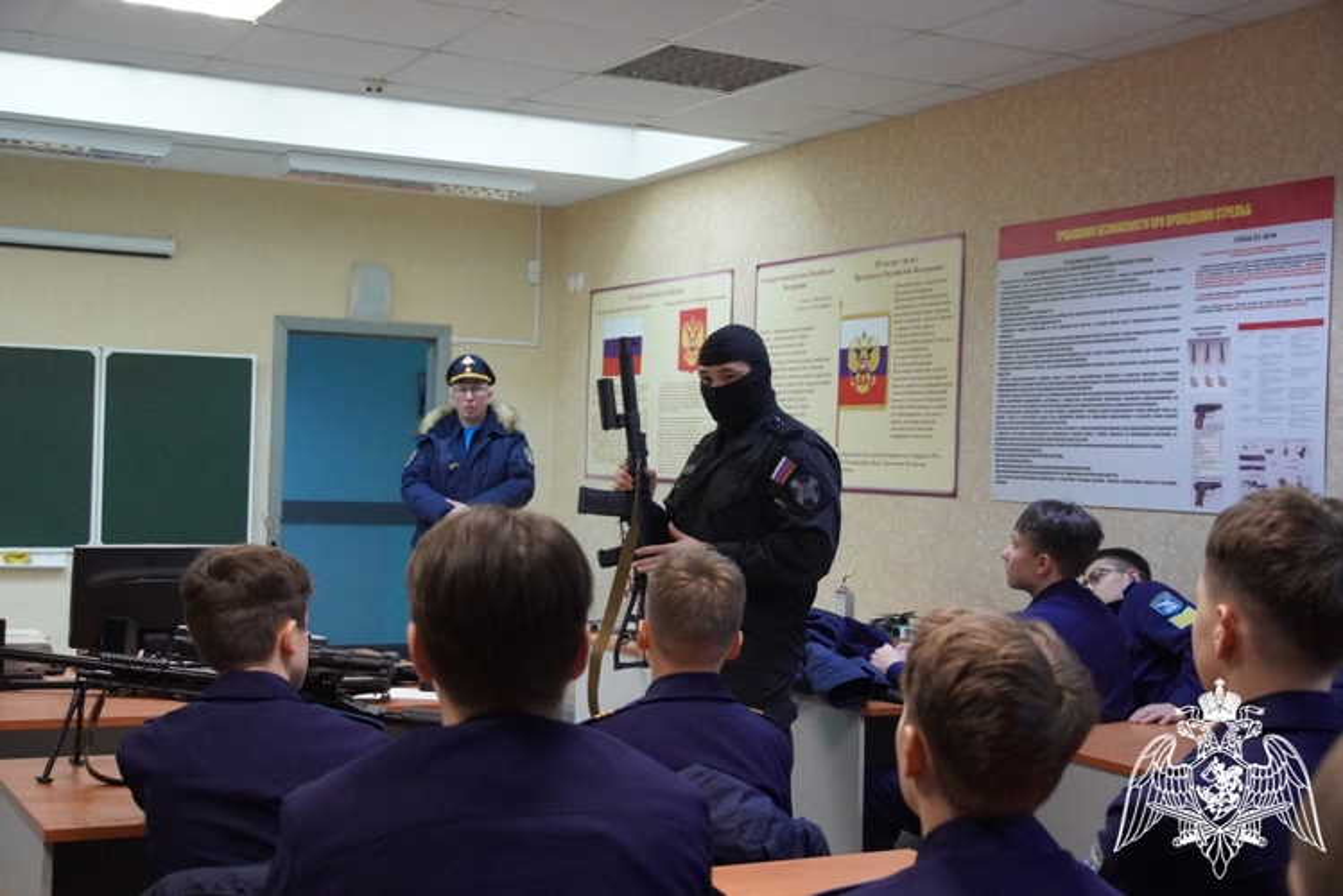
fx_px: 1791
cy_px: 448
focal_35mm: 48
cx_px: 672
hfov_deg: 41.1
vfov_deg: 28.1
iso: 6400
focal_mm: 32
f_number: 4.5
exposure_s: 1/125
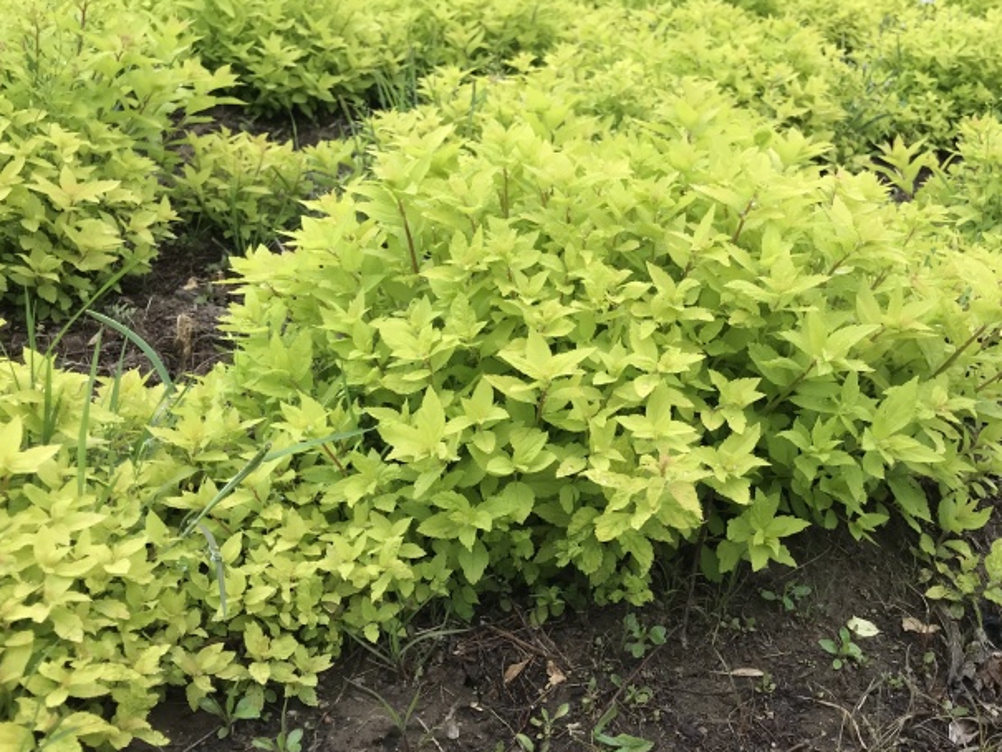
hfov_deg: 49.5
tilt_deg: -21.4
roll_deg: -4.2
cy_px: 373
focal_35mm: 37
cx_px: 648
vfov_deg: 38.7
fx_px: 1071
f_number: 1.8
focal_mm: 3.99
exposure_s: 1/375
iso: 20
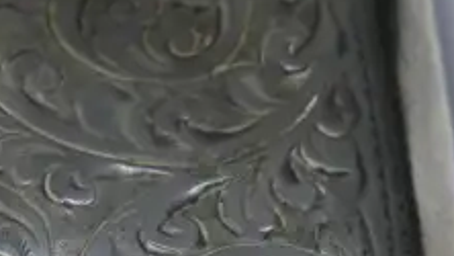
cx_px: -178
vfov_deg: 4.0
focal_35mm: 301
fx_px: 3624
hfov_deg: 7.1
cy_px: 354
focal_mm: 30
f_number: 5.6
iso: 3200
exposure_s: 1/160
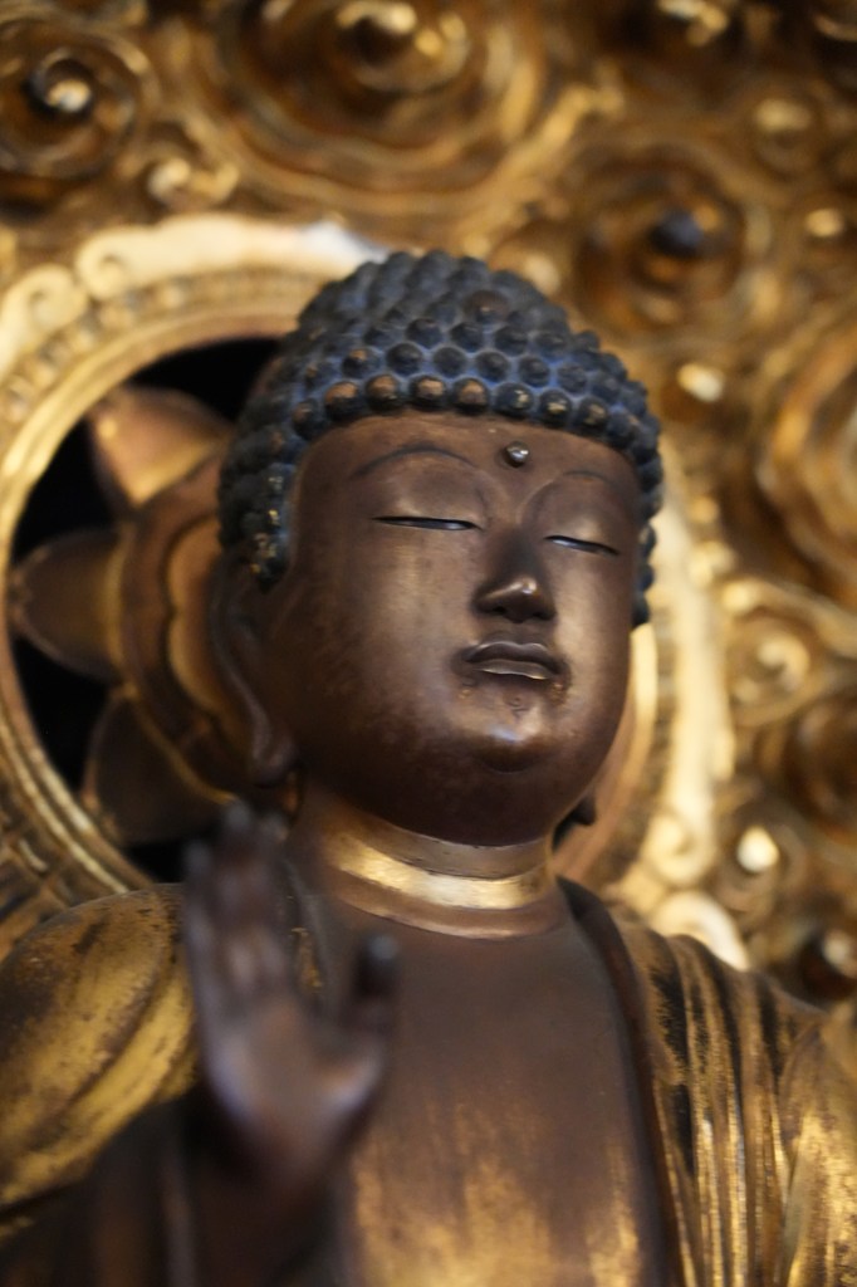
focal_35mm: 105
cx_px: 428
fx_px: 3752
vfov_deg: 19.5
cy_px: 644
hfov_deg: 13.0
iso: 12800
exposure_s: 1/25
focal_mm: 105
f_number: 4
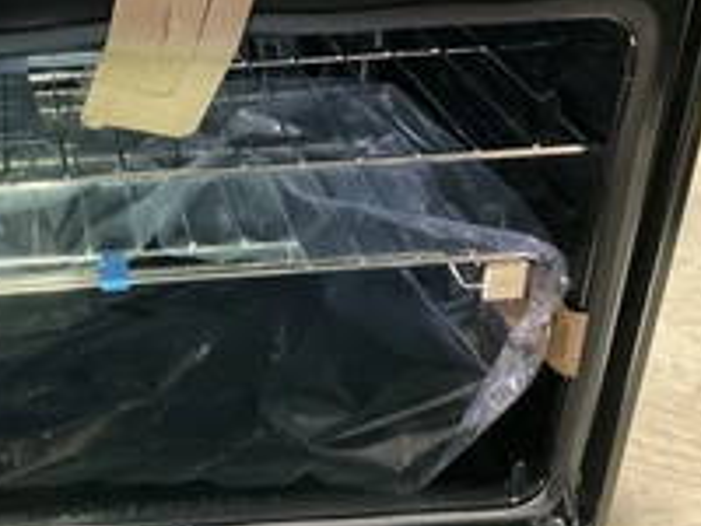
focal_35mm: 58
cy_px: 319
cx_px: 84
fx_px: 1175
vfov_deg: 25.2
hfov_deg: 31.8
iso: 500
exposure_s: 1/30
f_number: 1.8
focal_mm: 3
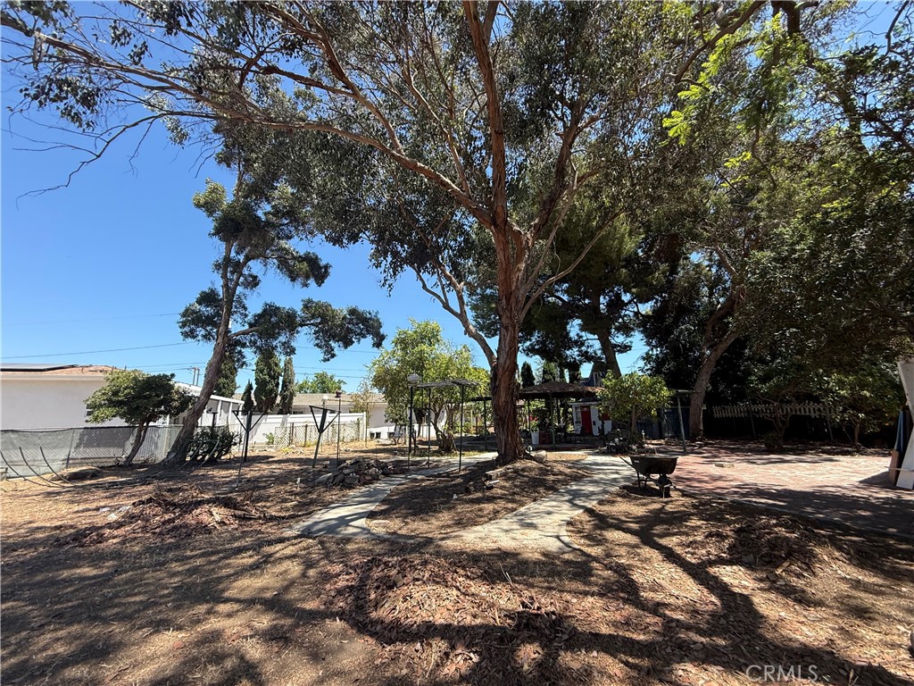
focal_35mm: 14
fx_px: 370
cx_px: 457
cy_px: 343
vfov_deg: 85.7
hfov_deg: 102.1
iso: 50
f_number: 2.2
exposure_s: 1/841
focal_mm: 2.22
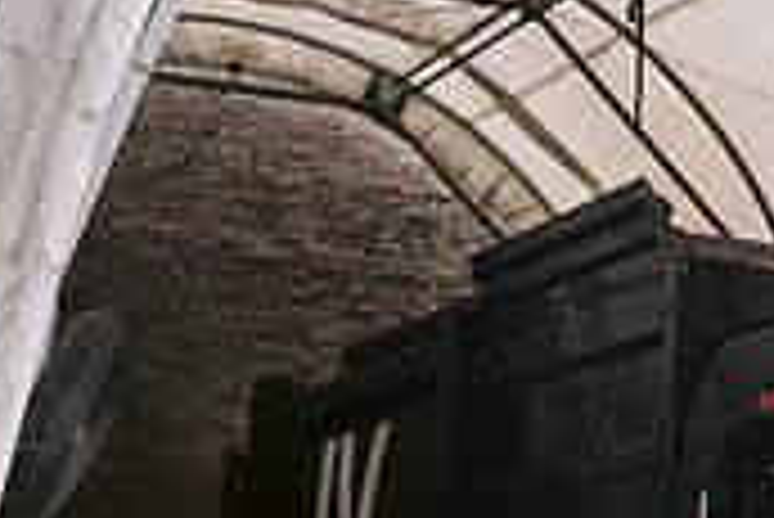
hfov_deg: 15.9
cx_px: 1166
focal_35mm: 118
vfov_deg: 11.4
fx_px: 2539
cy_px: 642
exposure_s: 1/400
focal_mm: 35
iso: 200
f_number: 5
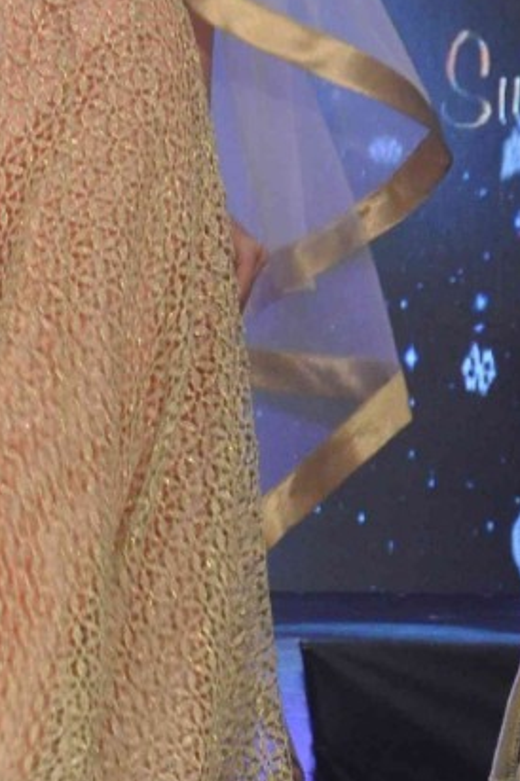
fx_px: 8916
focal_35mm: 411
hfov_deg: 3.3
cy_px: 133
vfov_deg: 5.0
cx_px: -40
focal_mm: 75
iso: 1250
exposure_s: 1/100
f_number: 9
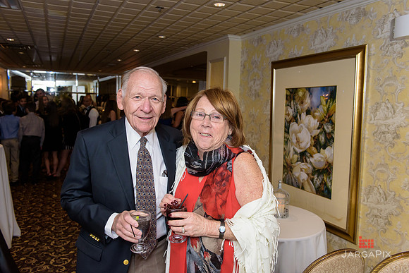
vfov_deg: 42.3
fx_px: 352
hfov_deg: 60.3
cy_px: 136
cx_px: 204
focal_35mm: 31
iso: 1250
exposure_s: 1/200
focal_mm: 31
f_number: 4
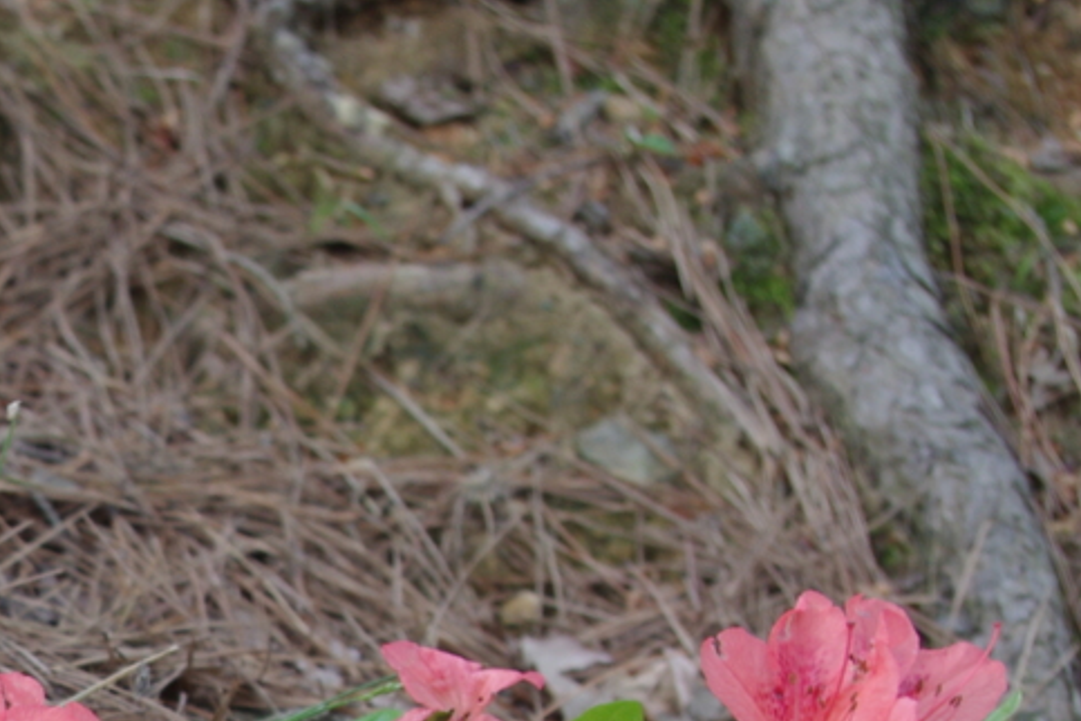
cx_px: -468
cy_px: 1036
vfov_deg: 10.3
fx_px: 3873
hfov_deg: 14.9
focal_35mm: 129
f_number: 5
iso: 200
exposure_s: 1/60
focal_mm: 26.25
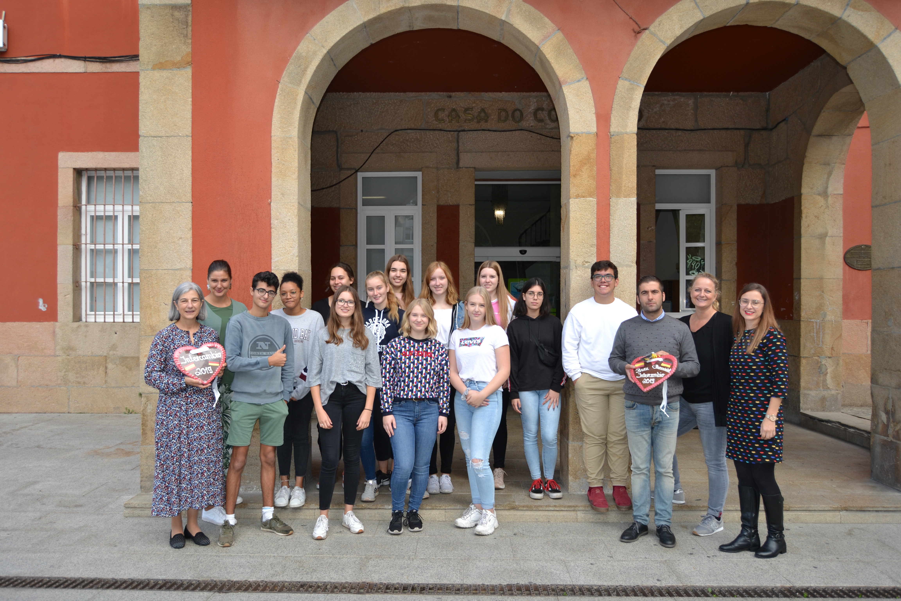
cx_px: 450
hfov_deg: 64.6
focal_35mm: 28
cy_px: 300
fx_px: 713
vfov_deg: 45.7
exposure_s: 1/200
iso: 100
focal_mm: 19
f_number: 4
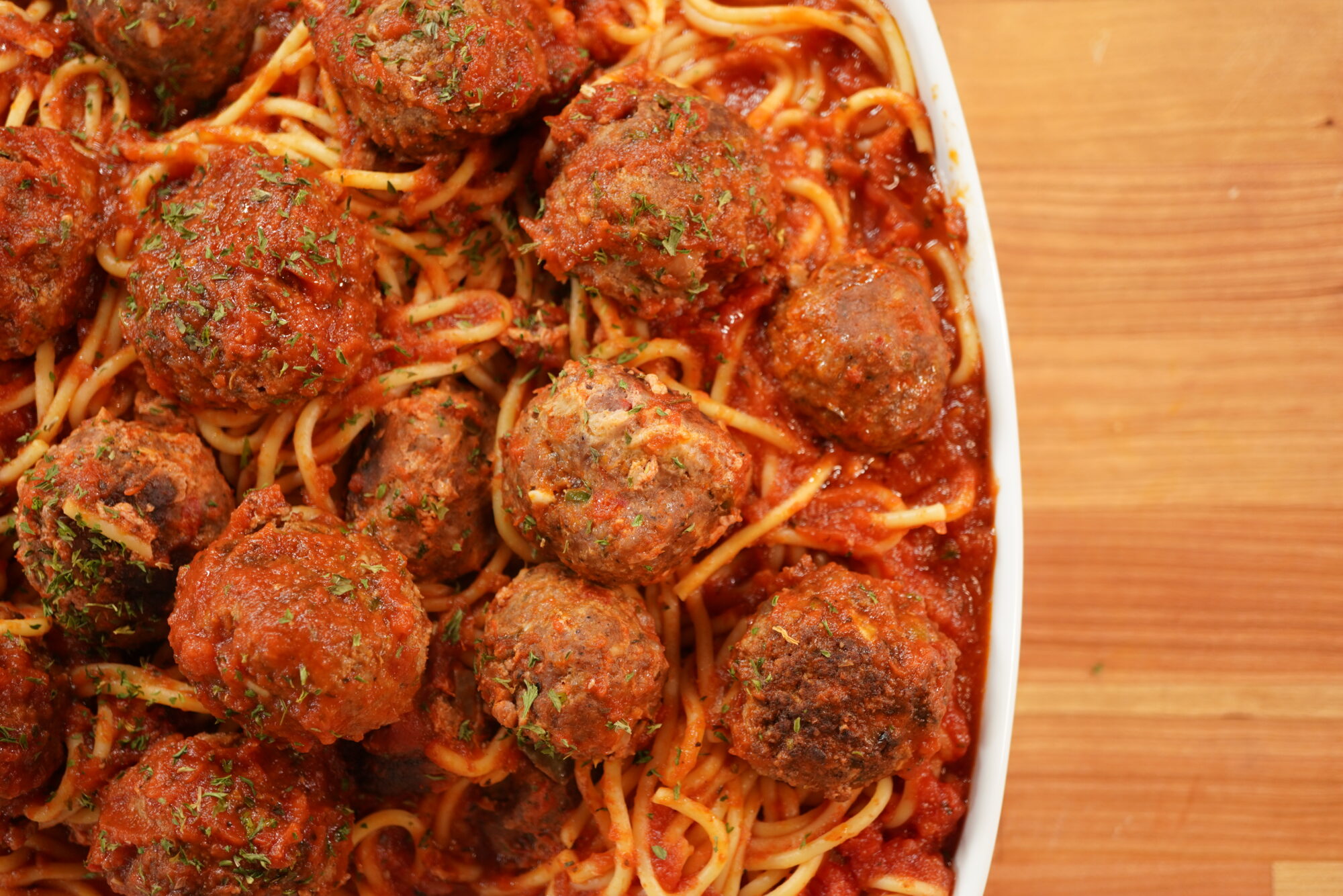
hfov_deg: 43.6
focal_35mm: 45
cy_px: 448
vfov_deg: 29.9
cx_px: 672
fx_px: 1679
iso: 250
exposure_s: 1/30
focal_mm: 30
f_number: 3.5
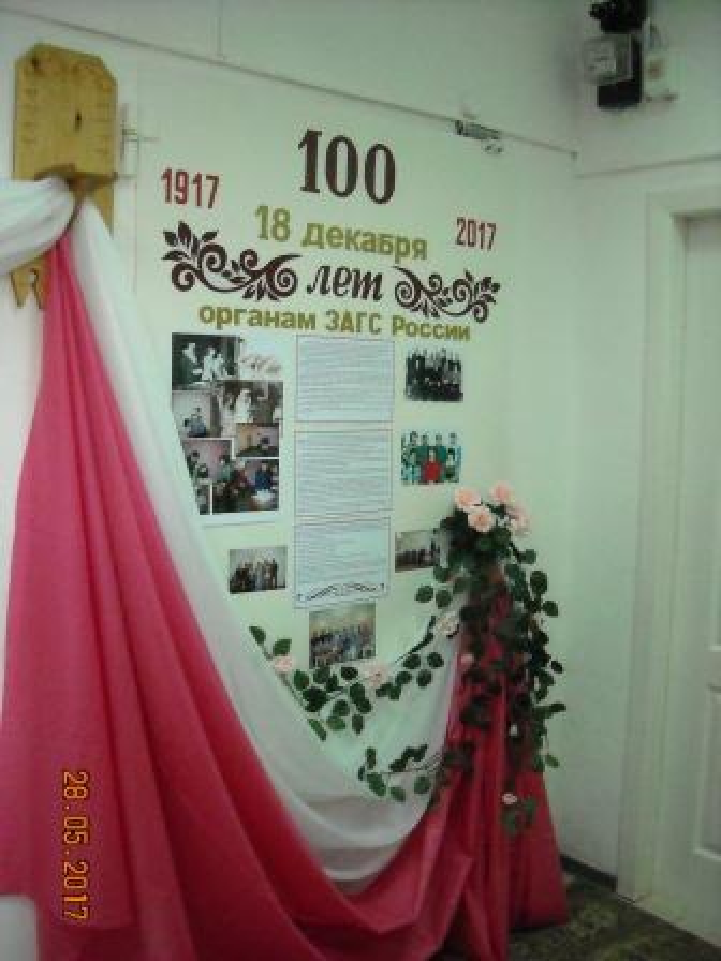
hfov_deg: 40.7
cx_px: 360
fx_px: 972
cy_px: 480
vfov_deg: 52.6
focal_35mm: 35
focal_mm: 5.7
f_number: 2.8
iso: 800
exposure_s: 1/184
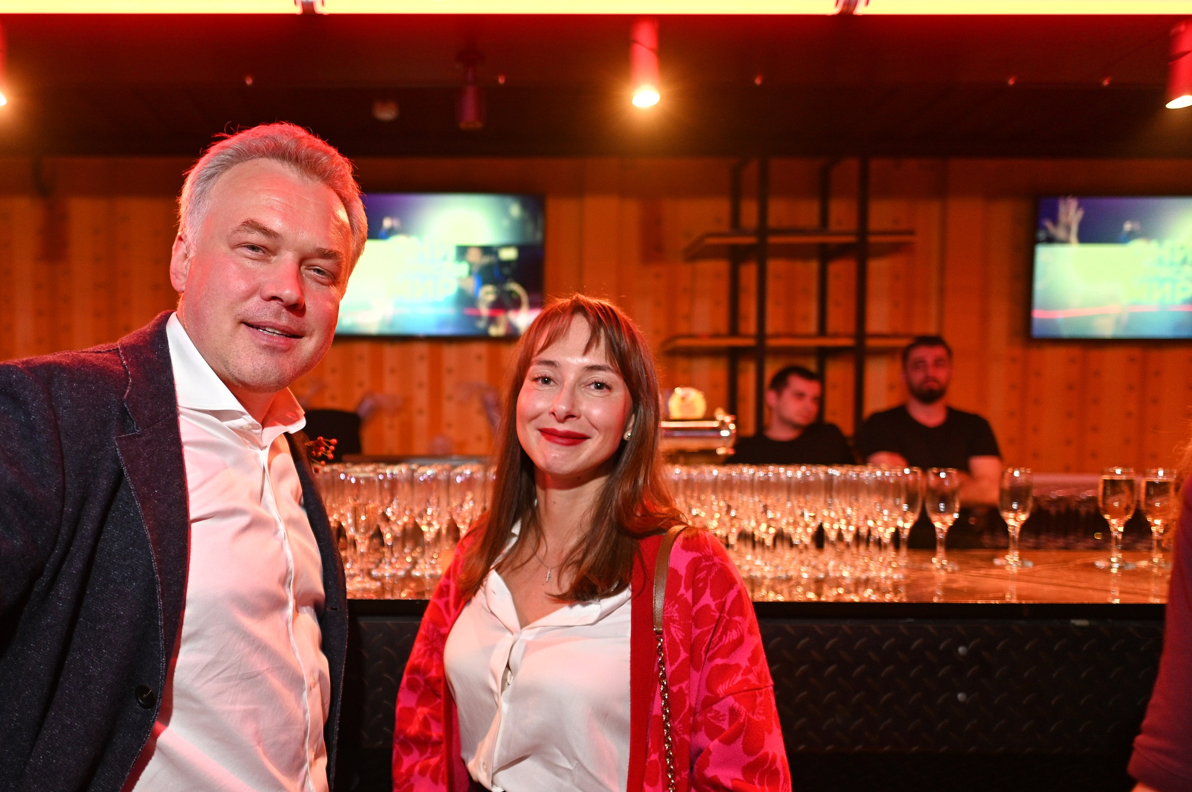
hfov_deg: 70.6
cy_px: 485
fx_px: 827
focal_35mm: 25
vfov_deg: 50.8
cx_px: 459
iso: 800
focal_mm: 20
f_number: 2
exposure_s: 1/160
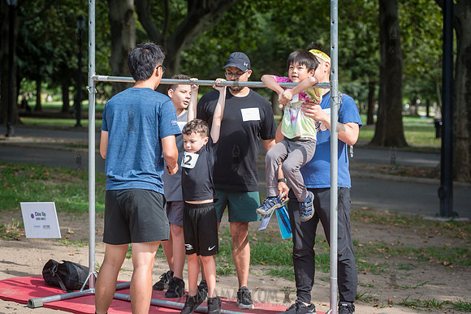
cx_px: 222
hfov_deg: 18.3
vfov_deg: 12.3
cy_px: 156
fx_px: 1461
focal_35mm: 112
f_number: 4
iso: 200
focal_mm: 100
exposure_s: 1/320
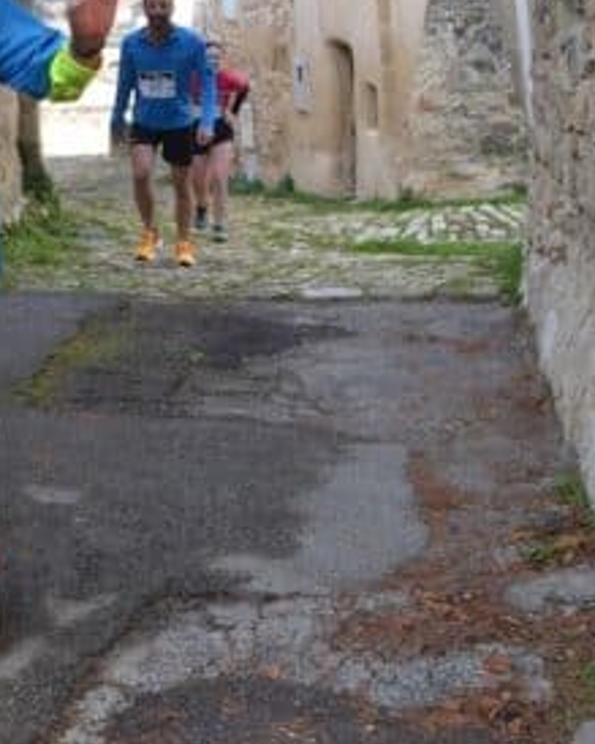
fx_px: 1564
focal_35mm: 71
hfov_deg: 19.1
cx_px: -272
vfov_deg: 26.1
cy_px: 114
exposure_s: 1/800
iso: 400
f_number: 3.5
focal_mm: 18
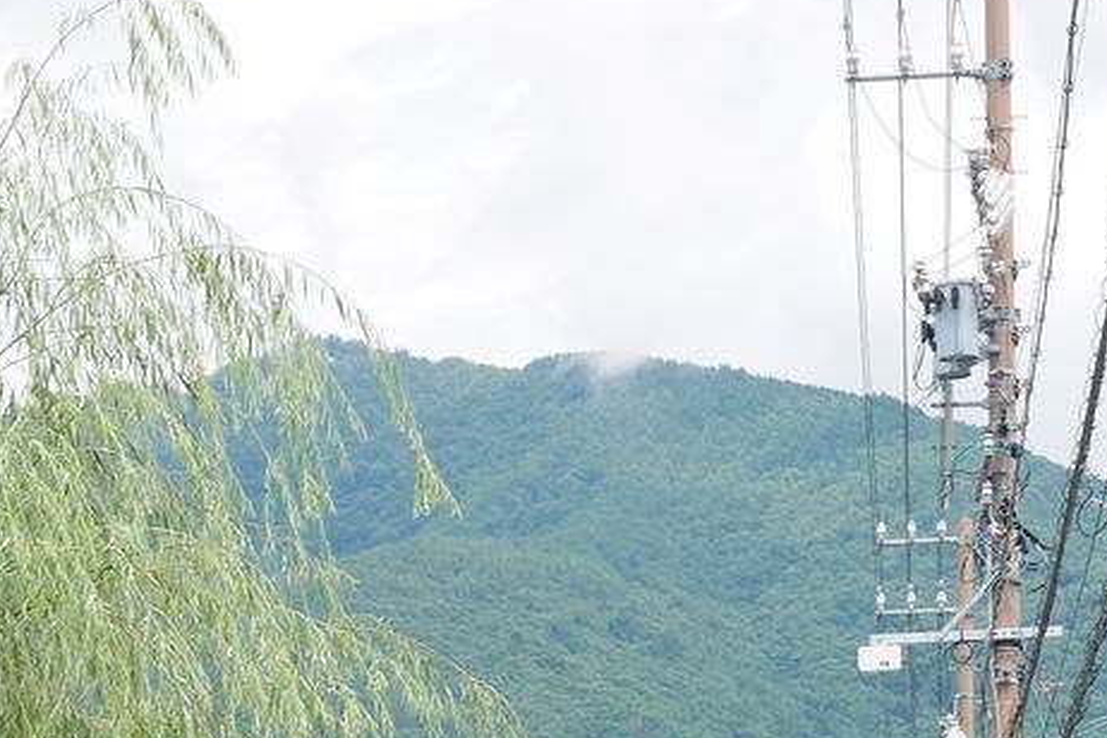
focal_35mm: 135
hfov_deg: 15.0
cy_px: 1044
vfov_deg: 9.9
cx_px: 50
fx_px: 4151
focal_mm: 25
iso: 200
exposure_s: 1/800
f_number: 4.5
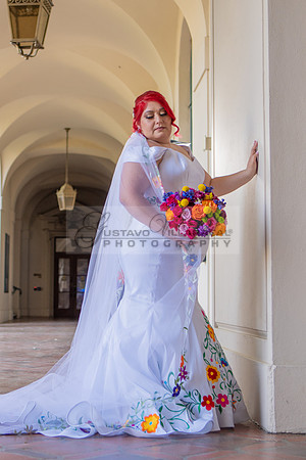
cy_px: 199
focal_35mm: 75
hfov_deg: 18.1
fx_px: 951
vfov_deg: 27.1
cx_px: 46
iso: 250
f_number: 2.8
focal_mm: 42
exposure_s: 1/160
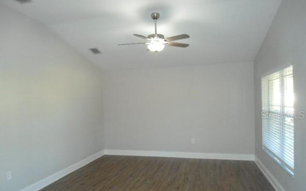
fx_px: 234
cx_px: 151
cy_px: 114
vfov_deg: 44.3
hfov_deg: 66.5
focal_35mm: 28
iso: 400
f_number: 2.8
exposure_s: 1/60
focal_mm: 4.7
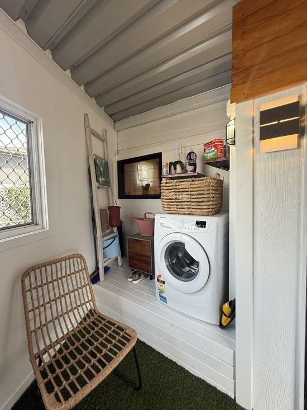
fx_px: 166
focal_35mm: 14
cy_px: 205
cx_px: 154
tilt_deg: -1.6
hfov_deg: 85.7
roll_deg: +0.9
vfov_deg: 102.1
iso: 80
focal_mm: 2.22
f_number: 2.2
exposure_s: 1/100
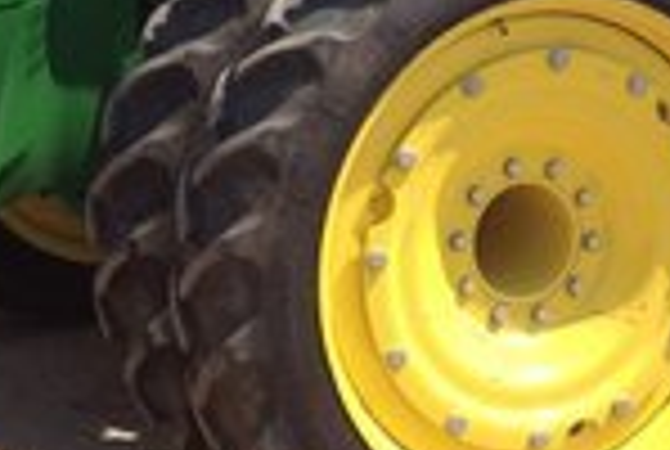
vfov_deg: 11.6
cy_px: -76
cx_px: 580
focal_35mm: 117
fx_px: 2182
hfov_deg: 17.2
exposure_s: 1/1126
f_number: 2.4
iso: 64
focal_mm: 4.28
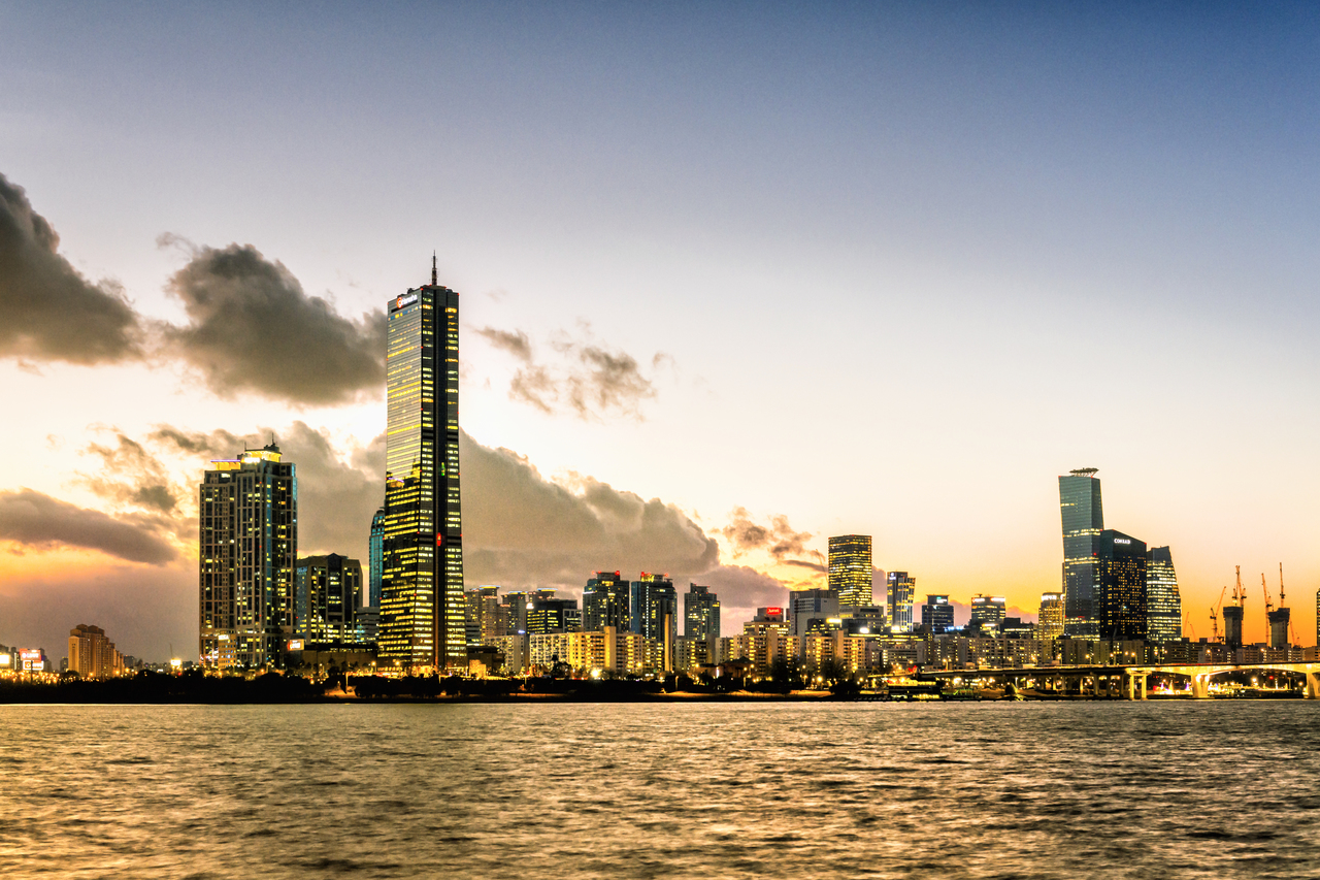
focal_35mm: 50
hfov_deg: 39.6
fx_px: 1833
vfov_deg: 27.0
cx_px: 660
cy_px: 440
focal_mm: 50
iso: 800
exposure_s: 1
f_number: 6.3
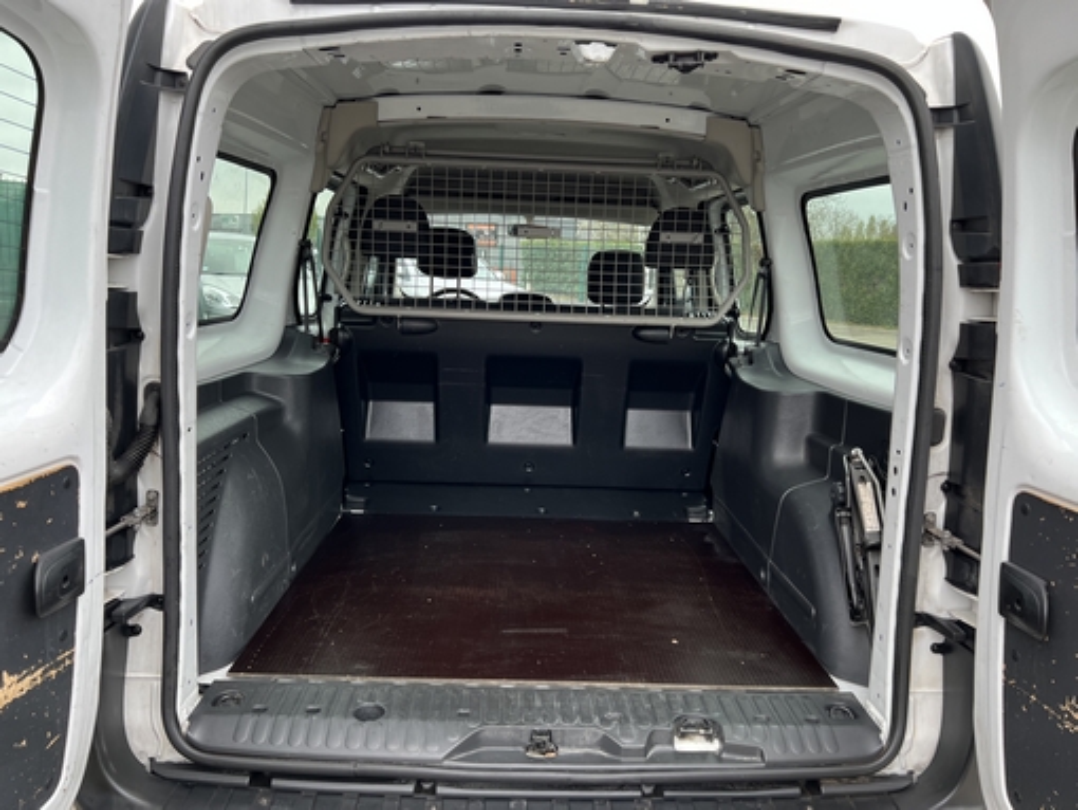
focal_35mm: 26
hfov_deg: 67.3
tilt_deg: -10.9
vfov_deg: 53.1
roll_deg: -2.7
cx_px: 539
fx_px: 810
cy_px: 405
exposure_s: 1/121
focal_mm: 5.7
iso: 80
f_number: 1.5
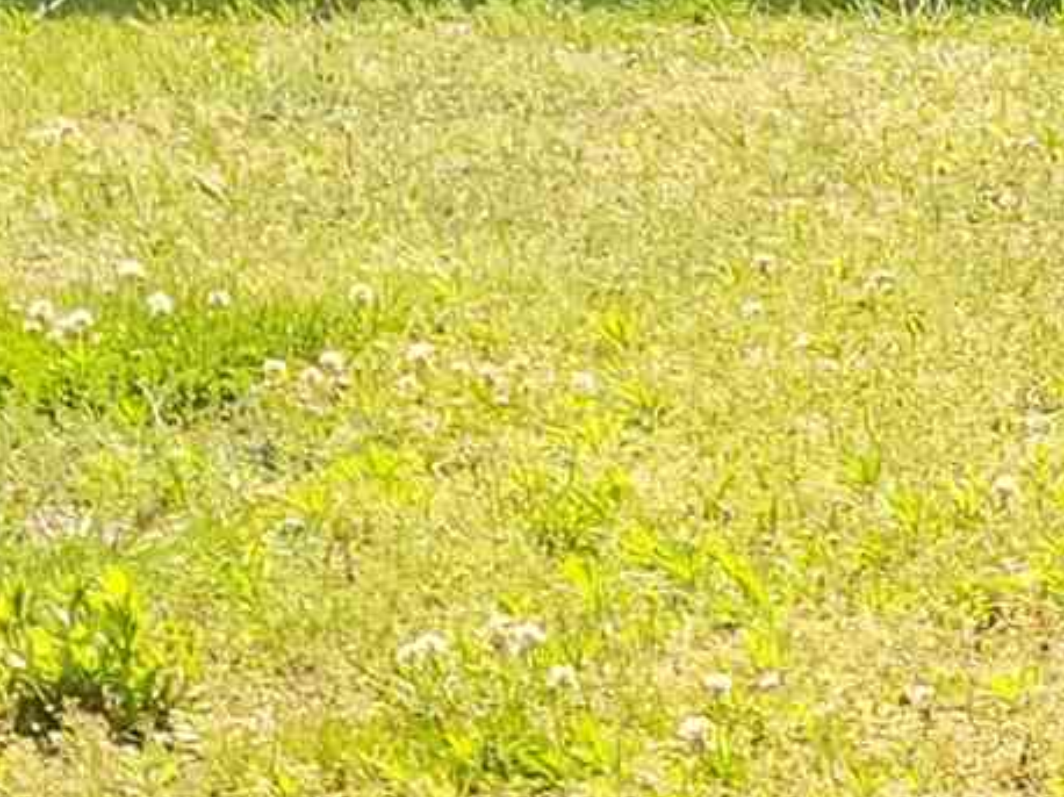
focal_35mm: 188
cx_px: 1587
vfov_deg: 7.6
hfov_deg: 10.2
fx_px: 5776
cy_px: -672
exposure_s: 1/360
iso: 25
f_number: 2
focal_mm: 5.9
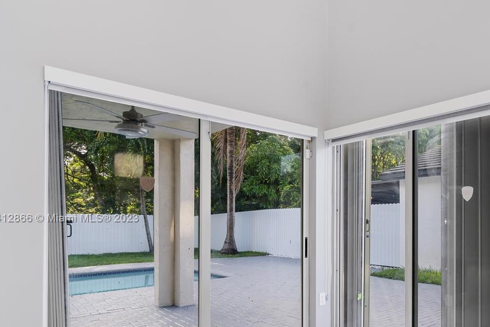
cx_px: 387
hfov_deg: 62.2
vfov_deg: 47.1
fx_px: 367
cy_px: 219
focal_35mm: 27
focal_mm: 16
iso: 100
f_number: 8
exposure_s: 1/200
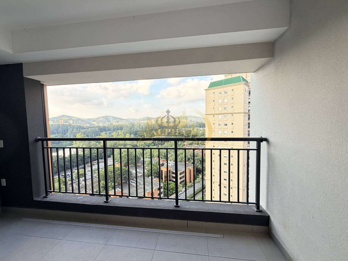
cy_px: 130
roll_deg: +0.5
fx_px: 141
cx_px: 174
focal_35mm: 14
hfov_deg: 102.1
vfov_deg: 85.7
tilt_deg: -3.5
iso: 125
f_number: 2.2
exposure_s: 1/121
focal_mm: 2.22
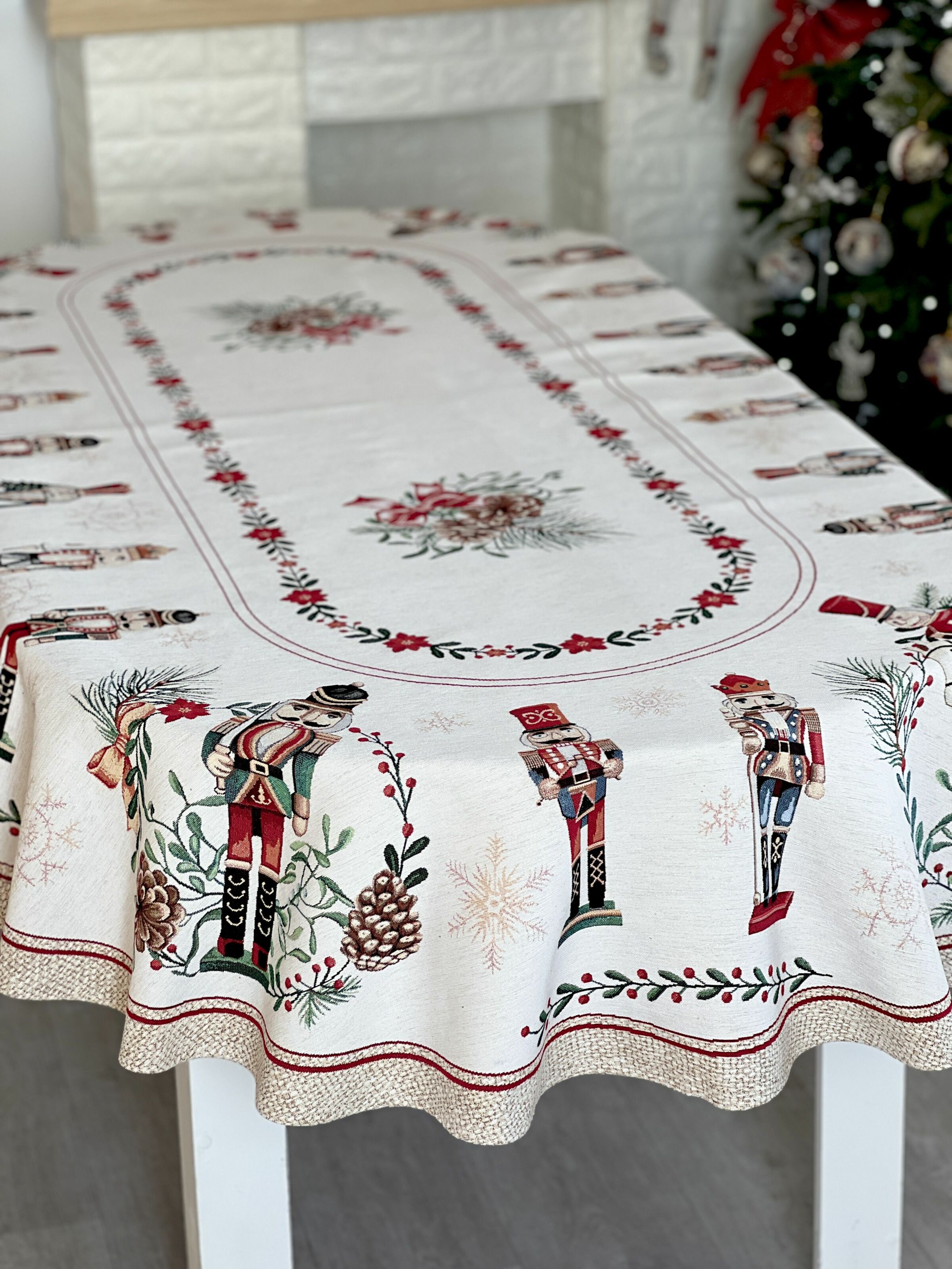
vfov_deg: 25.3
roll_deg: +1.2
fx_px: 2824
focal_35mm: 77
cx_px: 476
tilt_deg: -20.9
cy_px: 634
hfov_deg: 19.1
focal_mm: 9
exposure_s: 1/100
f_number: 2.8
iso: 80
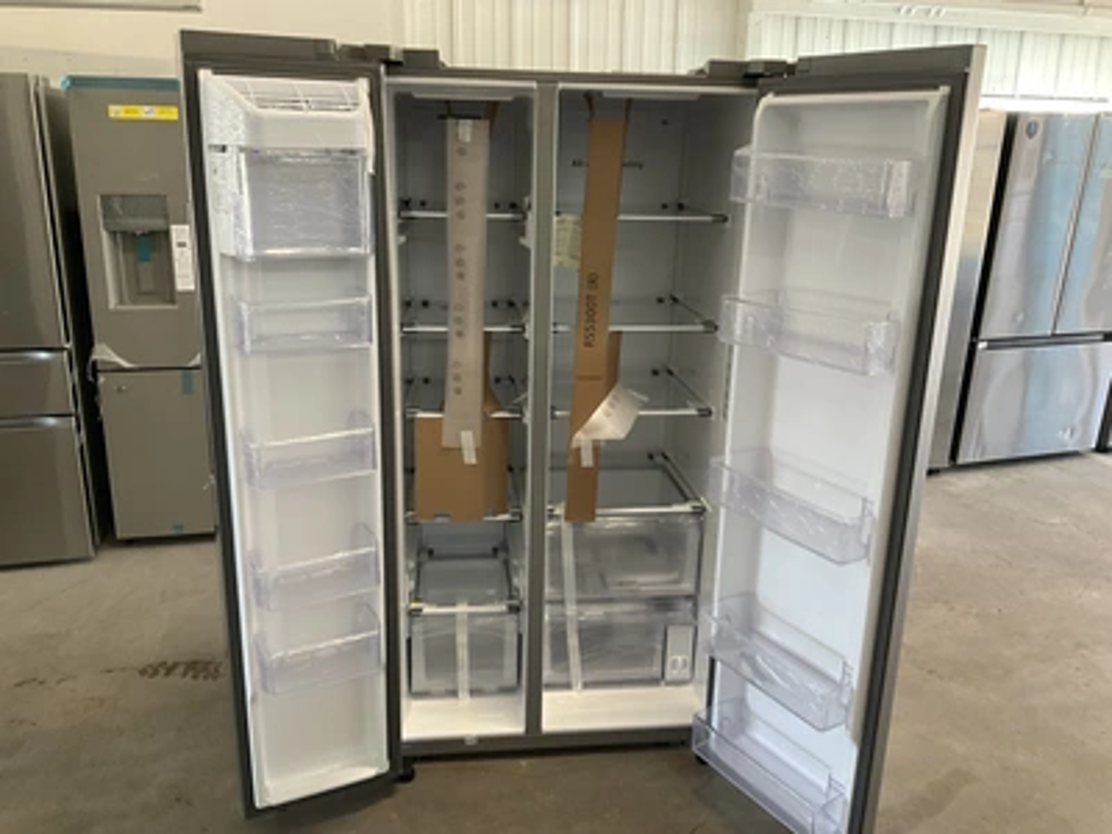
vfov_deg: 48.2
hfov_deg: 61.7
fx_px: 932
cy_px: 417
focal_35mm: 29
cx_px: 556
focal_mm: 3
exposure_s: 1/60
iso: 100
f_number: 1.8
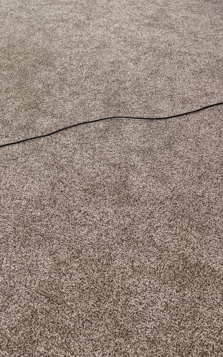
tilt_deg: -23.9
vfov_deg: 38.4
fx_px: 466
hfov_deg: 25.7
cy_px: 23
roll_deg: +0.4
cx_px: 5
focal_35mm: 48
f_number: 1.78
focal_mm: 6.76
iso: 250
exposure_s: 1/60
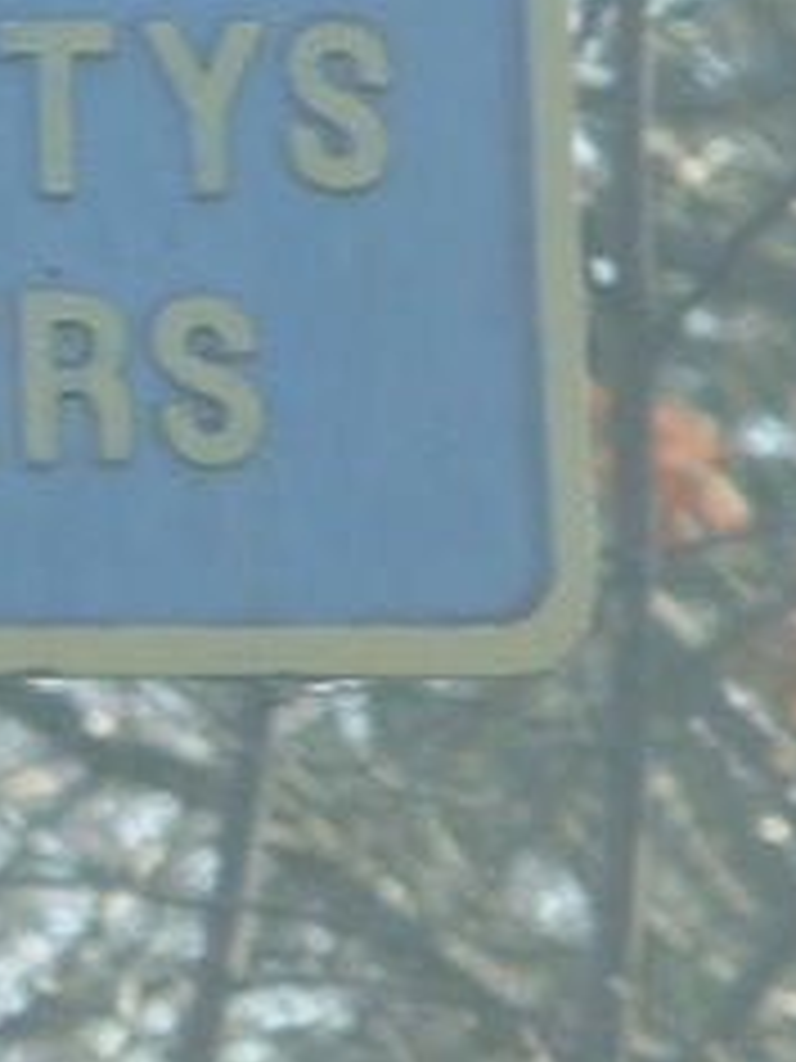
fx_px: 25295
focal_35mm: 825
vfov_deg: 2.4
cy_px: 99
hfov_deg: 1.8
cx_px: -1268
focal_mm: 31.5
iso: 50
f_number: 4.6
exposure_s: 1/114
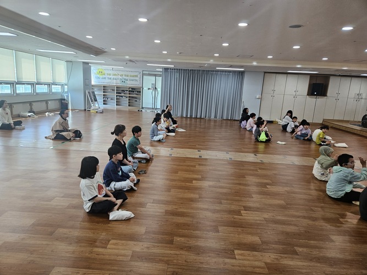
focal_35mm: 23
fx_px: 244
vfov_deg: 58.9
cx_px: 184
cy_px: 138
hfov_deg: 73.9
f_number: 1.8
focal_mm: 5.4
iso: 125
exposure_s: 1/120
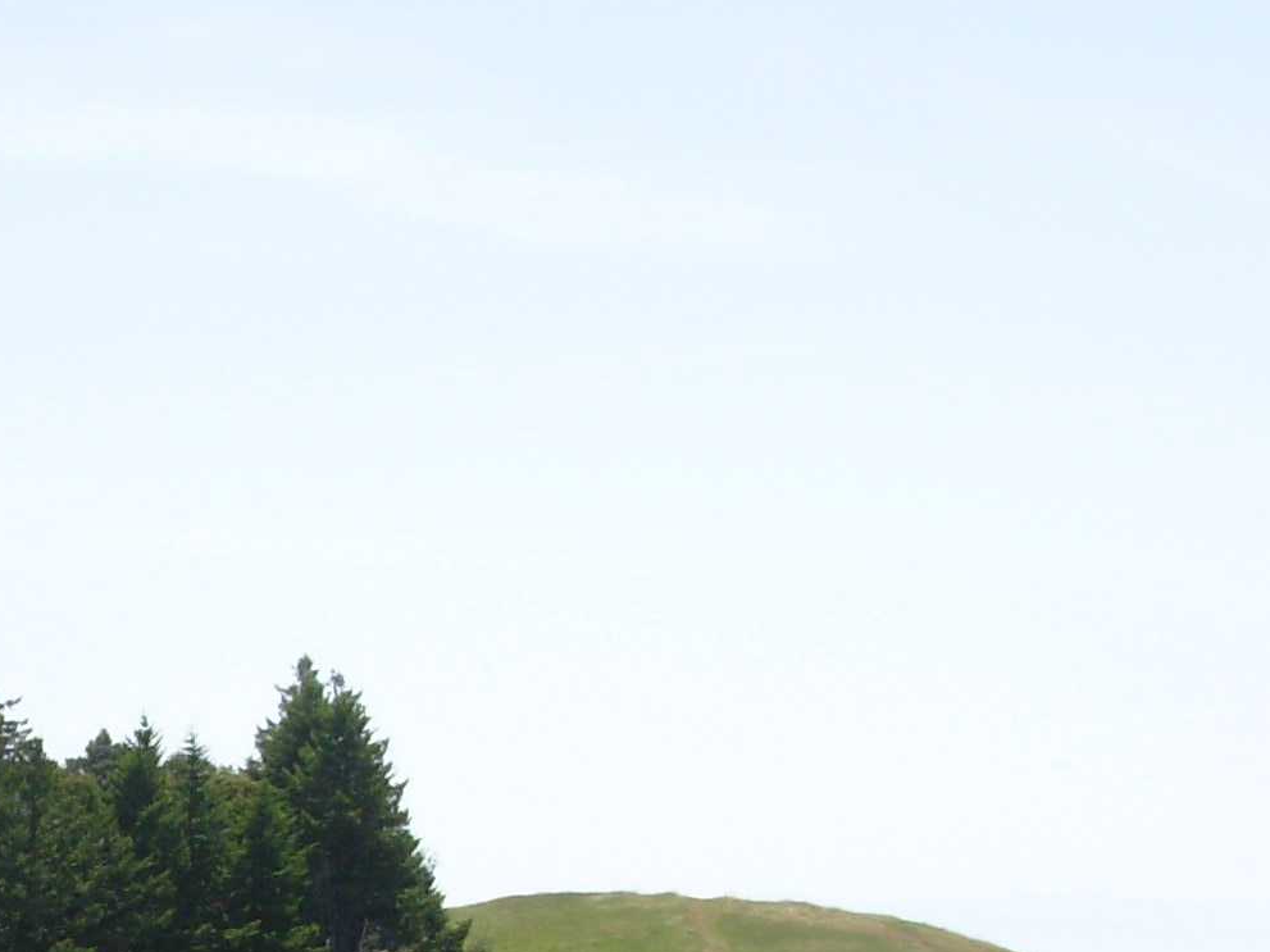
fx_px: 3962
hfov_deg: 17.6
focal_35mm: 108
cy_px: 1226
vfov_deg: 13.2
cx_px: -97
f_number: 2.9
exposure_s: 1/886
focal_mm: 6.3
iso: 50
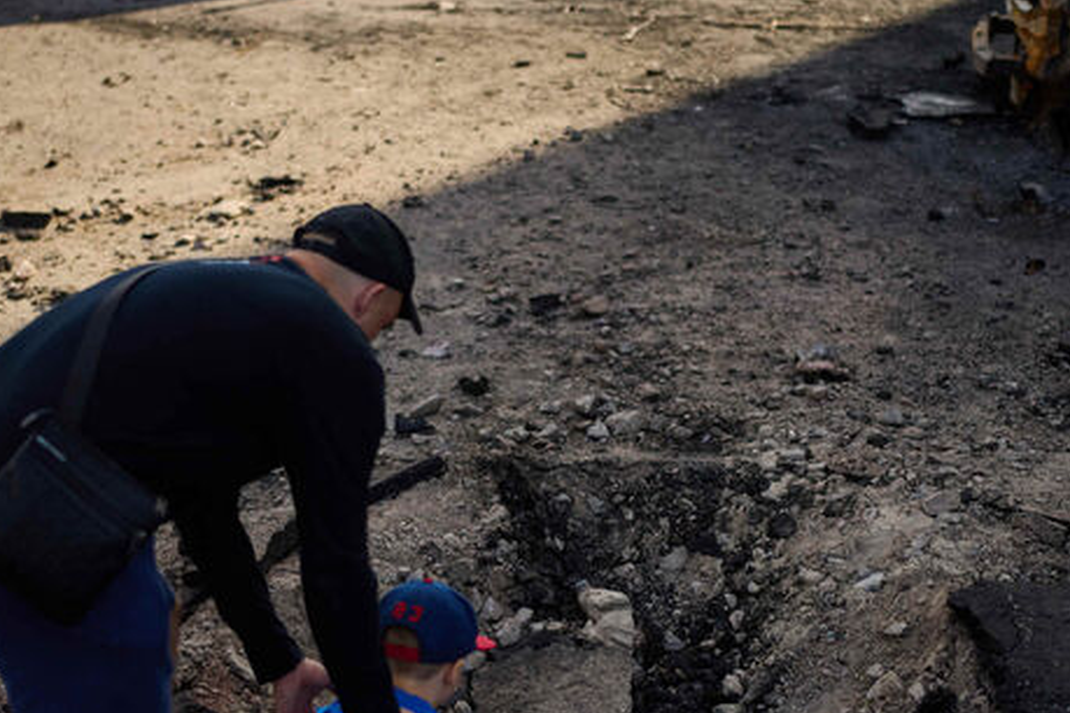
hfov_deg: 28.5
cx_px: 552
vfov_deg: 19.1
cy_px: 495
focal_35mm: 71
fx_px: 2110
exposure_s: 1/20000
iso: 500
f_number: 1.4
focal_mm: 35
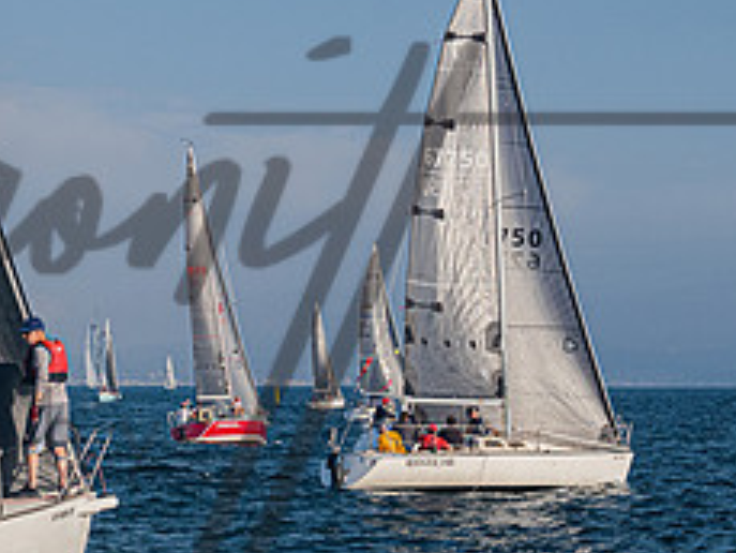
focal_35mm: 163
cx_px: 236
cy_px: 196
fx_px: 3467
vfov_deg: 9.1
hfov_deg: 12.1
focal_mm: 54
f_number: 6.3
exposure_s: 1/1250
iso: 400
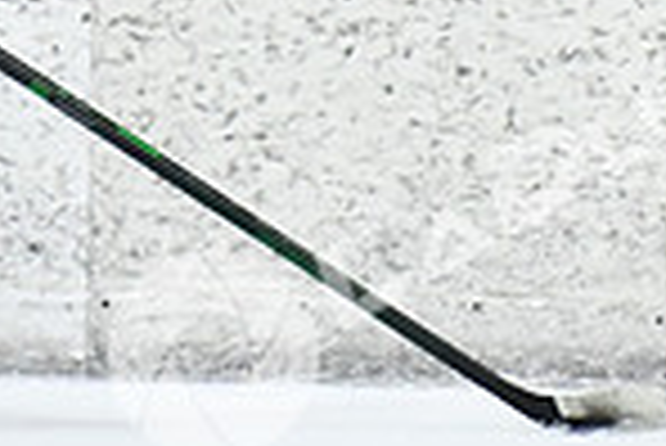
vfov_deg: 1.2
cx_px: 99
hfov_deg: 1.8
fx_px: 20666
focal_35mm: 1116
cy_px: -309
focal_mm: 190
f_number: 2.8
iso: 6400
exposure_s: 1/1600
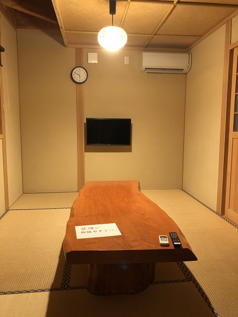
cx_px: 119
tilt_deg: -7.1
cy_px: 158
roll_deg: -0.3
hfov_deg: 49.8
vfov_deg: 63.4
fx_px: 257
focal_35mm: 28
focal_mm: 4
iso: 100
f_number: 1.8
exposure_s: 1/8
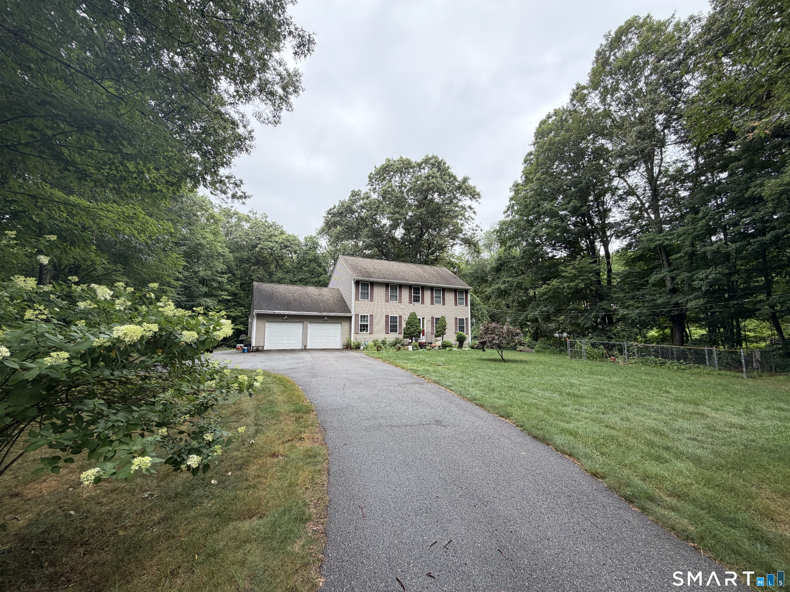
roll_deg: -0.7
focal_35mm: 14
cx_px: 395
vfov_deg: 85.7
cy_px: 296
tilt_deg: +7.7
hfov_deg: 102.1
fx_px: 320
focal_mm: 2.22
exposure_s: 1/259
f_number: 2.2
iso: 40
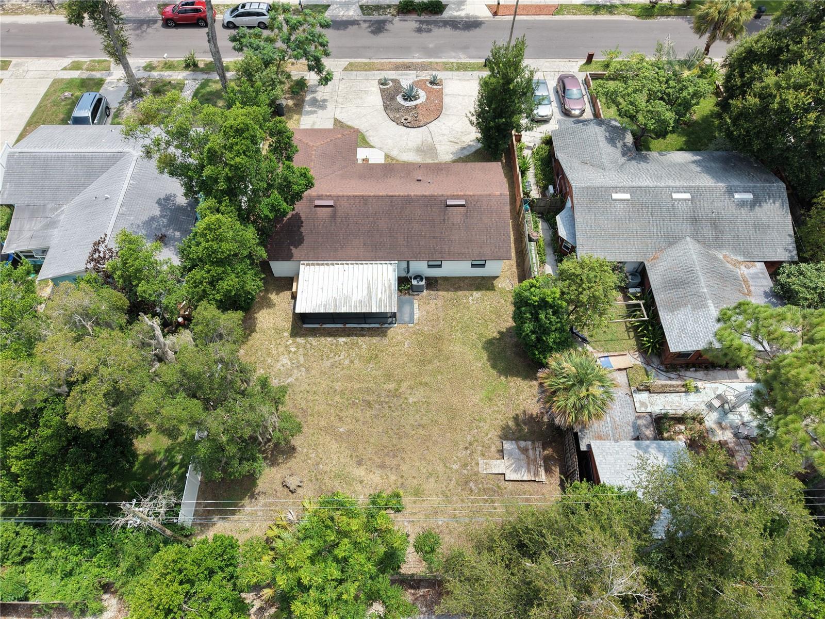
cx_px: 412
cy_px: 310
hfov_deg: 71.6
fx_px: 572
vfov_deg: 56.8
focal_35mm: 24
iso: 290
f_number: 1.8
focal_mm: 8.67
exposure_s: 1/3200
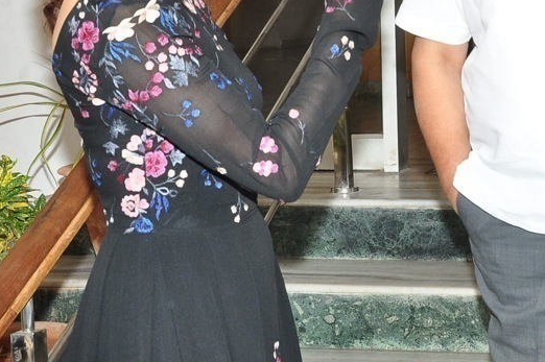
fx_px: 1303
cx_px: 597
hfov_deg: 22.3
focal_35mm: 86
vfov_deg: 15.7
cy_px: 76
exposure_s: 1/125
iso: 400
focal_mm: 25
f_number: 8
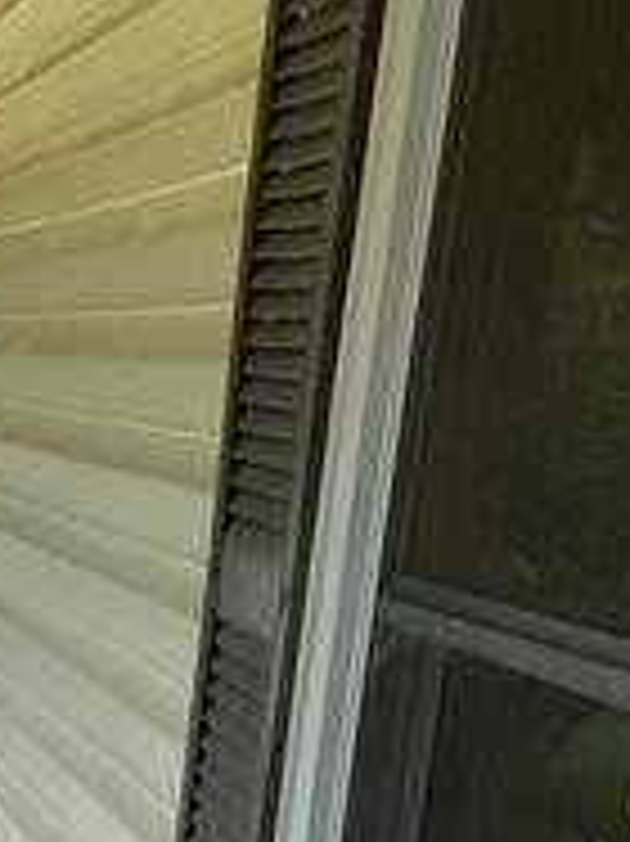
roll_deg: +0.7
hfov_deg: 12.4
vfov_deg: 16.3
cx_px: -572
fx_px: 2599
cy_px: 1364
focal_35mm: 107
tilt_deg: -21.6
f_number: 1.8
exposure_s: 1/912
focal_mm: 4.25
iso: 32
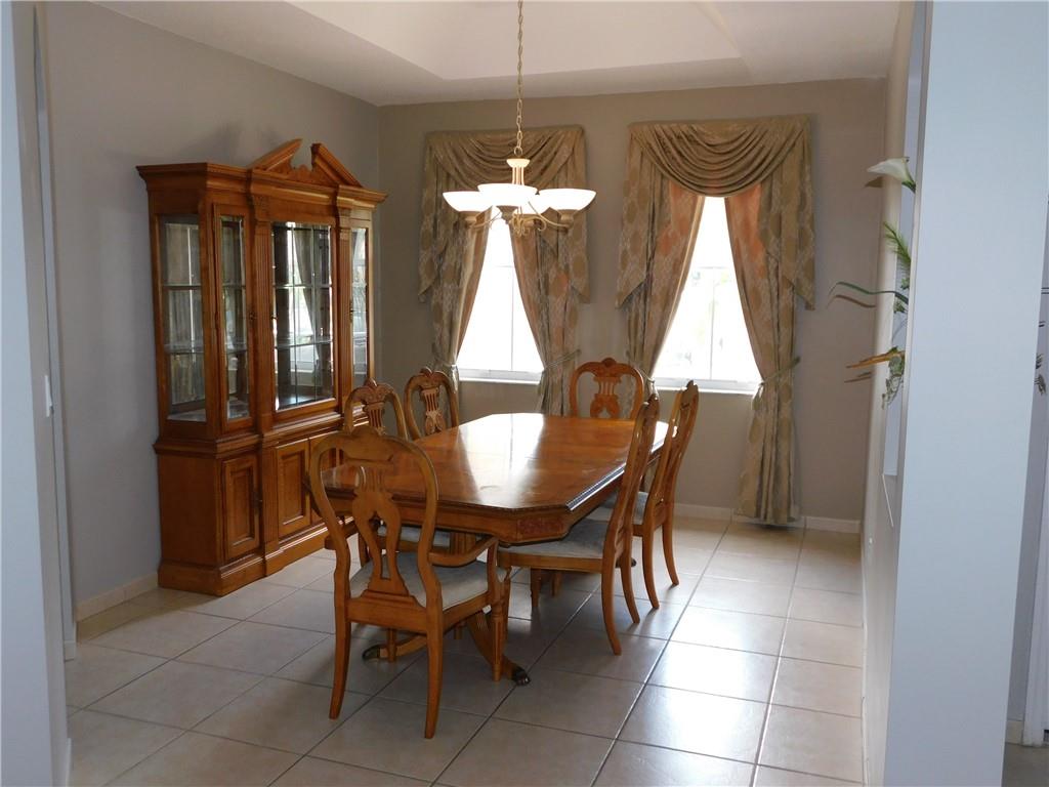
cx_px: 524
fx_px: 909
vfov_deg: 46.8
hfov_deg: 60.0
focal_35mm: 30
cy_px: 394
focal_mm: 5.3
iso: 200
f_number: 3.2
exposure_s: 1/30
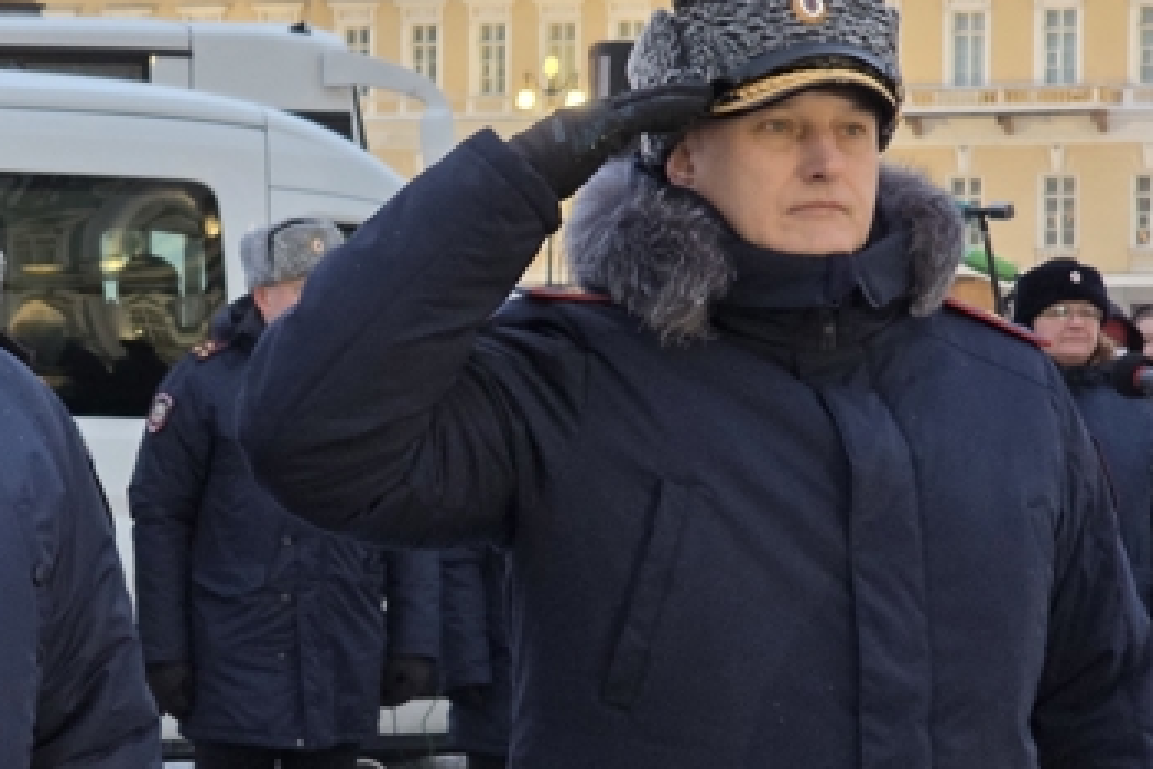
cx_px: 240
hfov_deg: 14.9
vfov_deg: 10.0
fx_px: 4389
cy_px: 413
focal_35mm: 137
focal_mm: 7.9
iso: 500
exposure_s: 1/33.3
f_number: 2.4
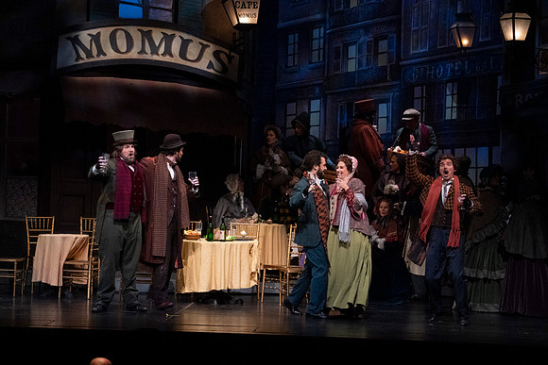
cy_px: 182
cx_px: 274
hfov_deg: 15.4
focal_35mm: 133
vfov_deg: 10.3
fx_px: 2025
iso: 16000
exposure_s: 1/400
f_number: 13
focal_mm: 133
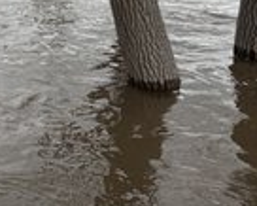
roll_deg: +0.4
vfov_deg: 20.9
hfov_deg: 25.9
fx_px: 525
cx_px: -8
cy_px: -32
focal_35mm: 69
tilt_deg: -6.4
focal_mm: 6.76
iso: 64
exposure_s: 1/253
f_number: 1.78
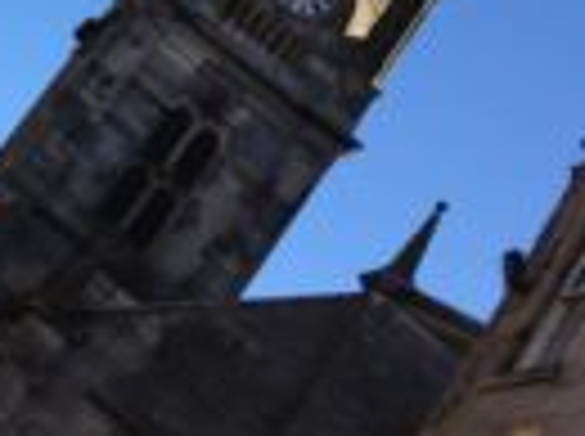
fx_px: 1822
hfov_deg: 17.5
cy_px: -99
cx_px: -99
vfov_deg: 13.3
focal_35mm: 108
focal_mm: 4.28
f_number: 2.4
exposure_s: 1/849
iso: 50
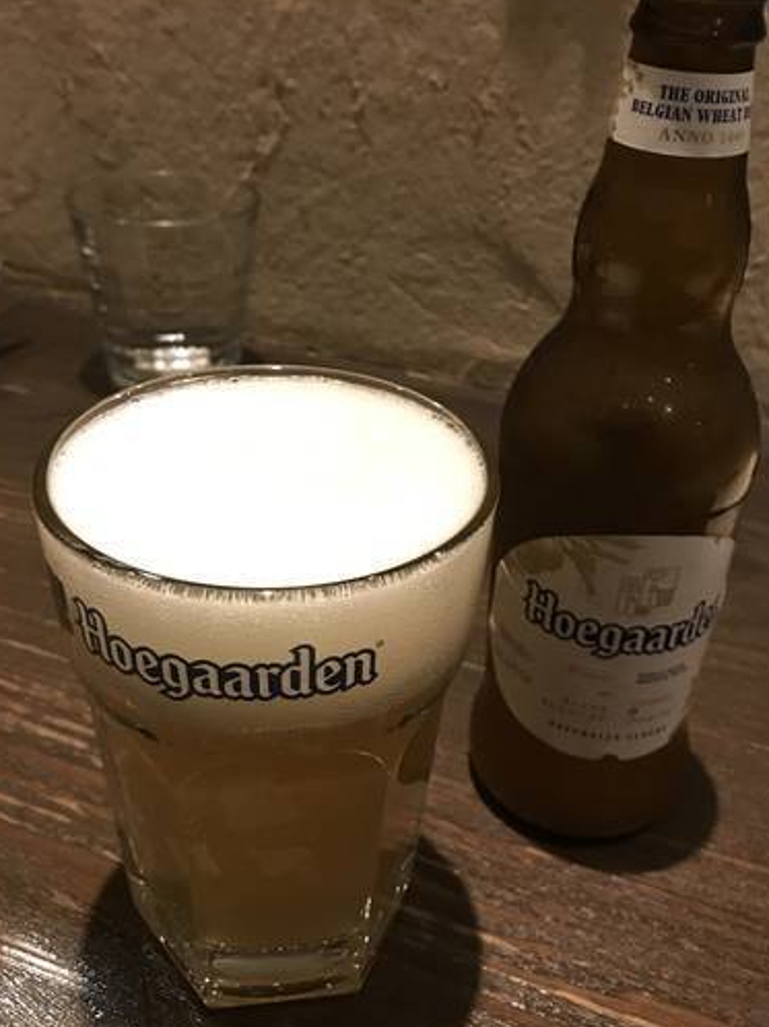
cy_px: 474
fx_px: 1067
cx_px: 371
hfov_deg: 39.6
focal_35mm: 36
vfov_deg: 51.3
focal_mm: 3.99
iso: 100
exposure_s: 1/8
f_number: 1.8
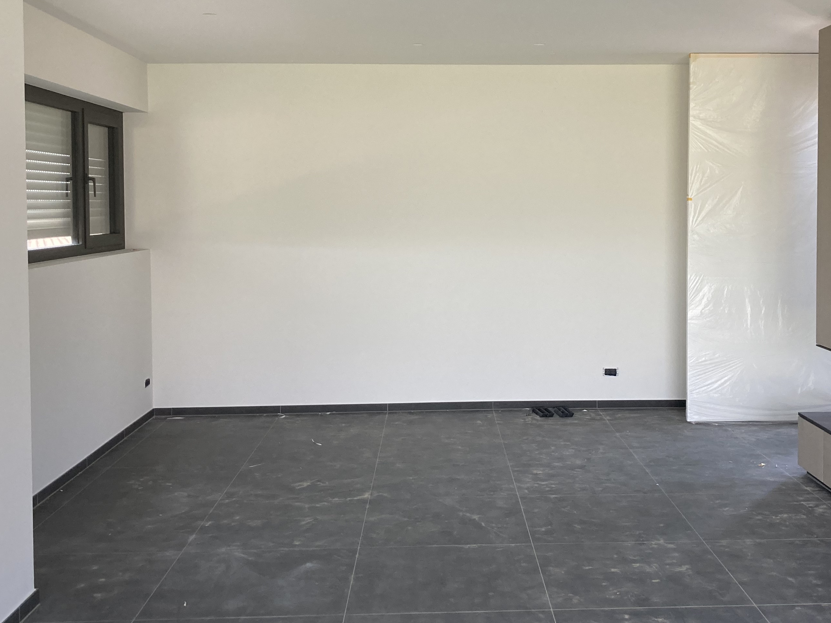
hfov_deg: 42.8
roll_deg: -0.4
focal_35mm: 44
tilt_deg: -1.2
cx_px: 481
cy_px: 265
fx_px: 1056
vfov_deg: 32.8
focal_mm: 3.99
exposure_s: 1/102
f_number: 1.8
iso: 80
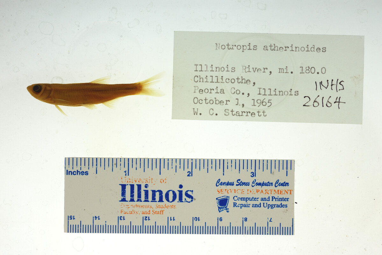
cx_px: 191
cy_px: 128
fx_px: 637
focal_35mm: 60
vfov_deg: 22.6
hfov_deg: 33.4
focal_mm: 60
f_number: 10
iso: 100
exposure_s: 1/200
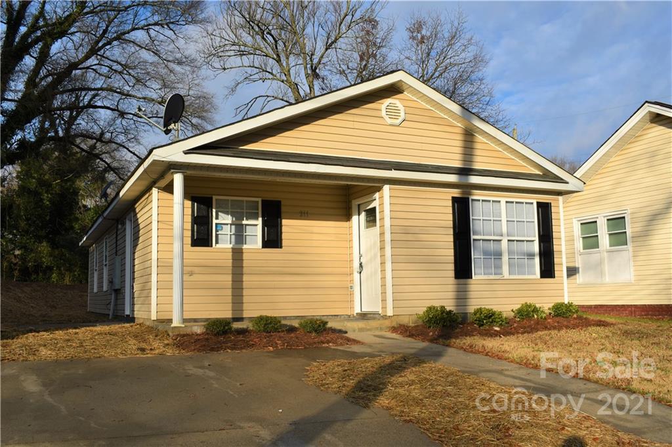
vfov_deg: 38.3
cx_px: 336
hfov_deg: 55.1
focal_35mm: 34
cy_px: 224
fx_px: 644
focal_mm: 23
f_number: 10
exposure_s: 1/400
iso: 100
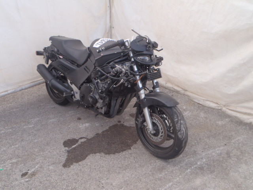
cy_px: 95
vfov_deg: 49.7
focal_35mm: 28
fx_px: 205
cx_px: 126
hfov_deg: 63.4
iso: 80
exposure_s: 1/60
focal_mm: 5
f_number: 4.5
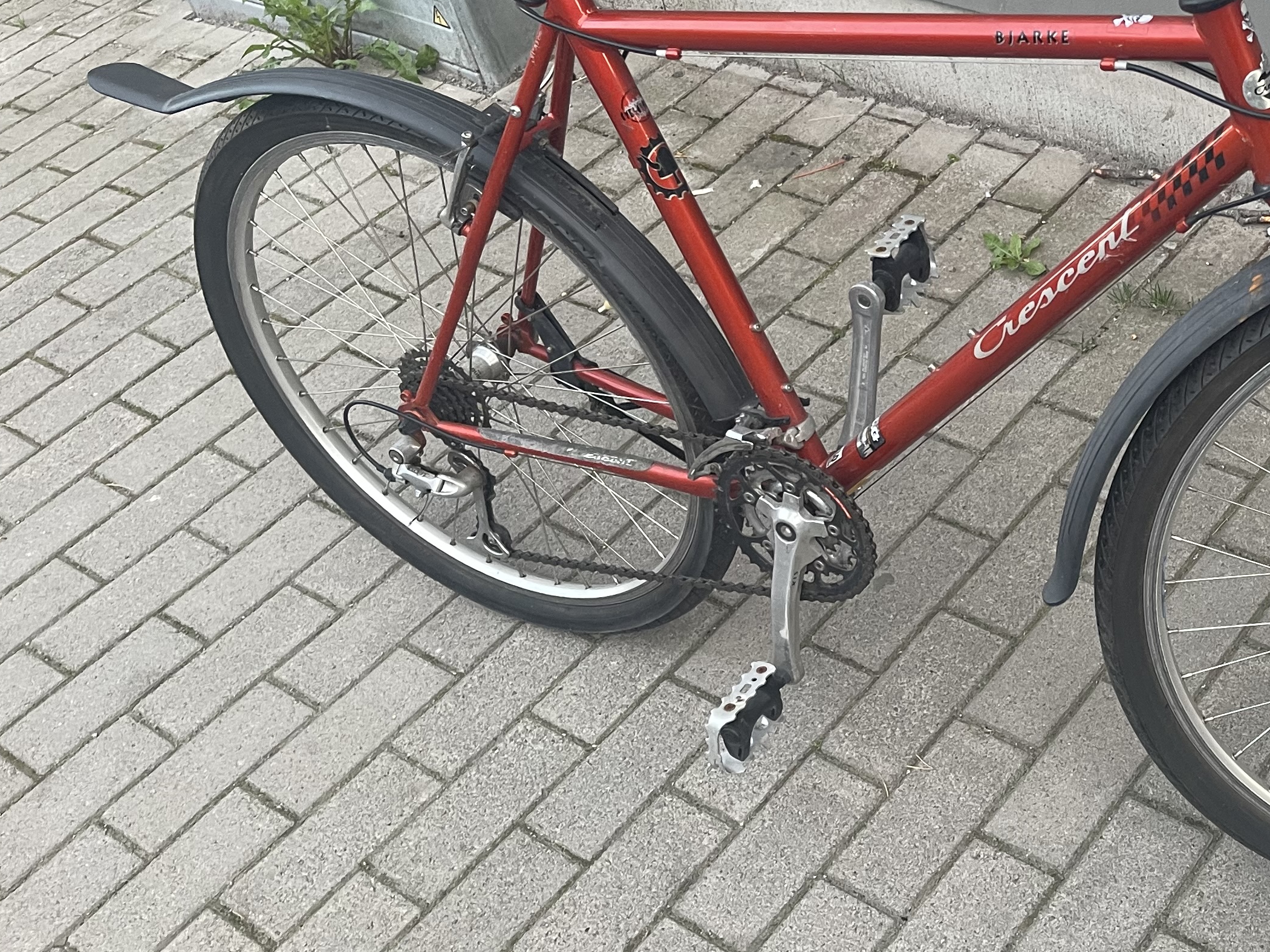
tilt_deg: -40.1
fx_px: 1761
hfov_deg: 36.9
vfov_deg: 30.1
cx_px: 1163
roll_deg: +6.6
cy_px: 342
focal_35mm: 48
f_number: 1.6
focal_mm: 5.1
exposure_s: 1/94
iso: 125
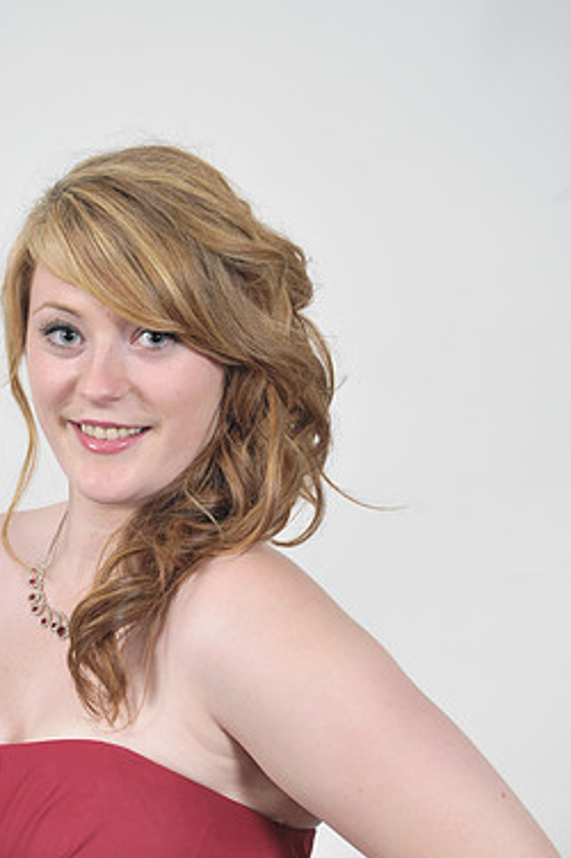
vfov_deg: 18.3
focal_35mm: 111
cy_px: 644
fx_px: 2646
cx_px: 164
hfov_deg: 12.3
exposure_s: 1/160
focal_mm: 72
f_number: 7.1
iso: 1000
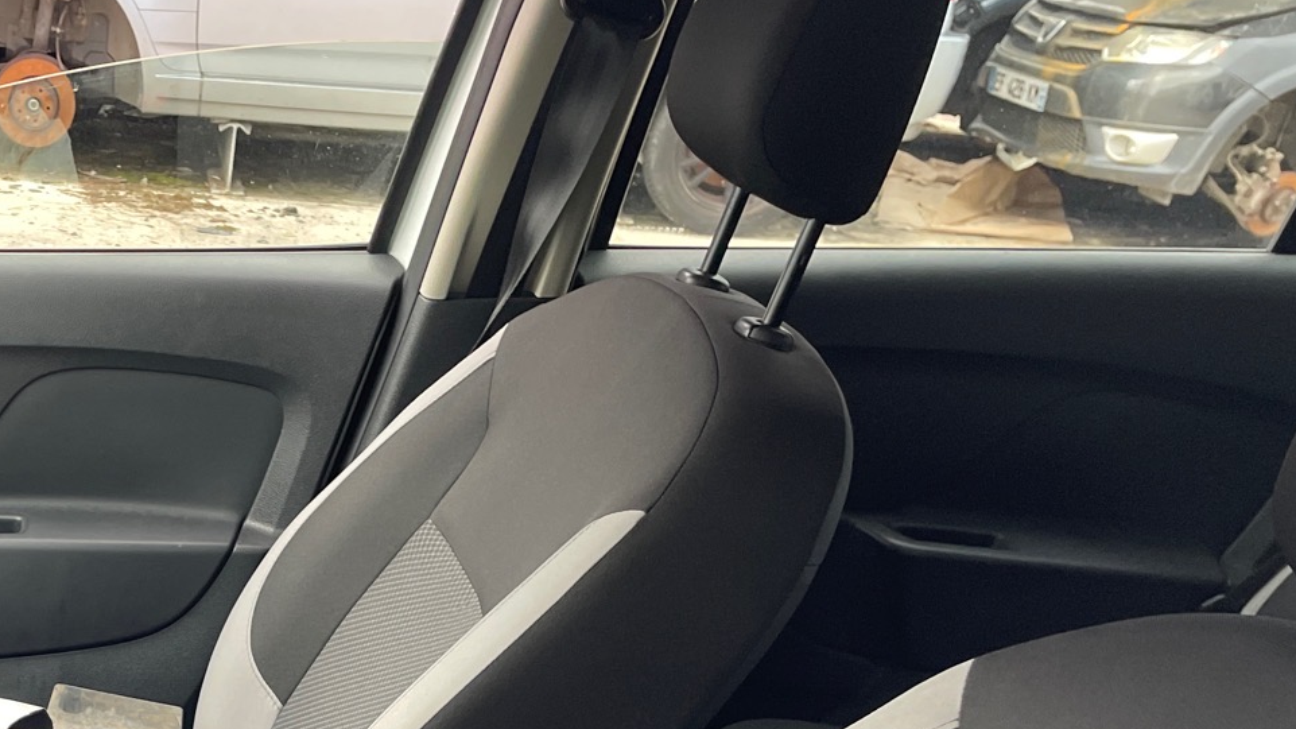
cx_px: 121
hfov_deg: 36.6
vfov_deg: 21.2
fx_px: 1821
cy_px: 850
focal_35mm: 53
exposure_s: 1/60
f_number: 1.6
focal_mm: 4.2
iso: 160
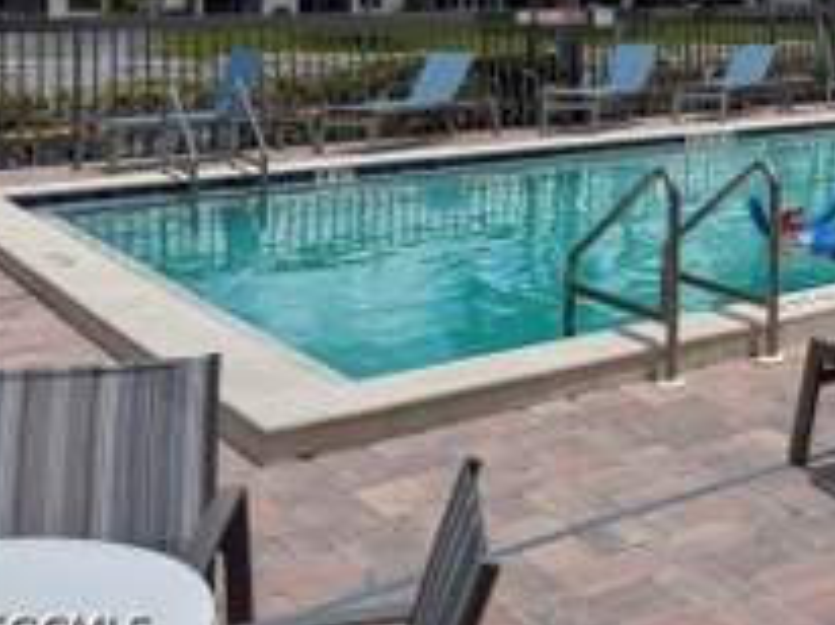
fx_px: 1349
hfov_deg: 30.4
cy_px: -69
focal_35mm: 56
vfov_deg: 24.3
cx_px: 944
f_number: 1.78
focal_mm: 6.76
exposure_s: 1/8130
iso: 80
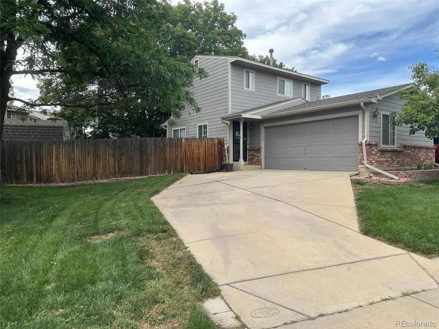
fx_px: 304
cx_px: 220
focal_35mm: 24
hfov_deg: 71.6
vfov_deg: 56.8
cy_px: 164
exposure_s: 1/1880
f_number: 1.78
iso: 80
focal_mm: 6.86
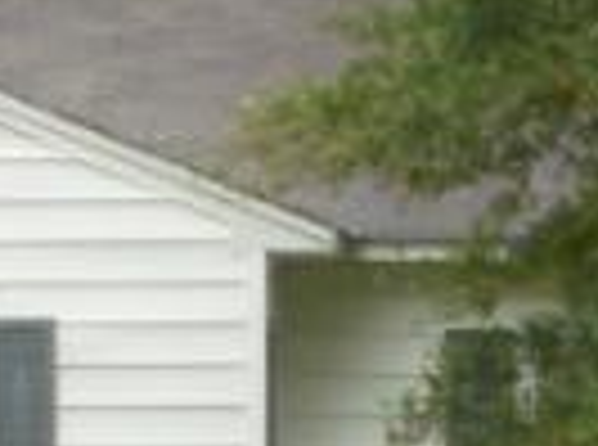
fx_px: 4790
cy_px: 707
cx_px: 193
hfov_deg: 7.1
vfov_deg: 5.3
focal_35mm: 278
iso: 100
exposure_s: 1/80
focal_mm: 6.3
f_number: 5.6
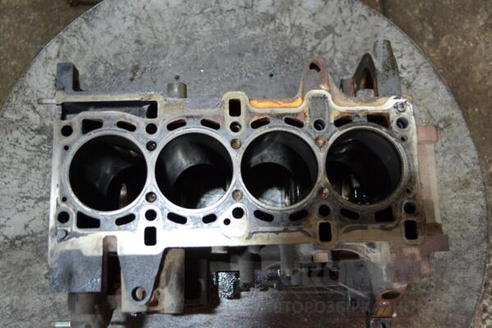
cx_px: 246
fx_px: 533
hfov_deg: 49.6
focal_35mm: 39
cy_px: 164
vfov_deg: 34.2
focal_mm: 26
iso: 1800
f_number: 4.2
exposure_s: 1/30
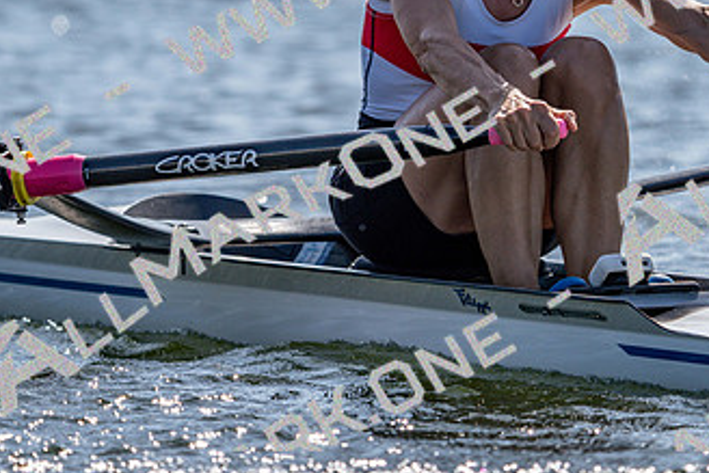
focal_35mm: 562
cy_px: 81
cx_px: 432
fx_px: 11073
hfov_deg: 3.7
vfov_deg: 2.4
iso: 200
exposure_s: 1/2000
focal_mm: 318
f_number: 6.3
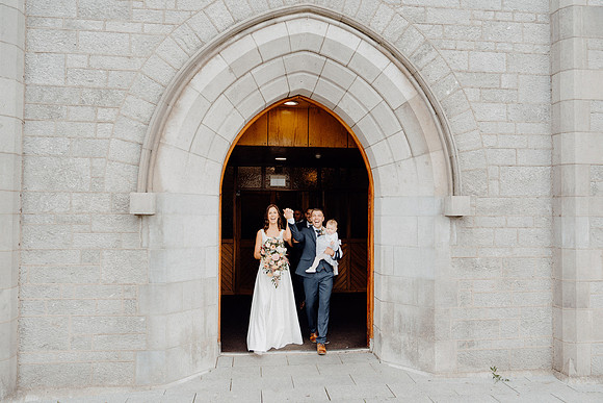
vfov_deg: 49.6
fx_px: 436
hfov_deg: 69.4
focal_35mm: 26
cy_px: 202
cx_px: 302
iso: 125
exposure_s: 1/200
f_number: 3.5
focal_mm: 26
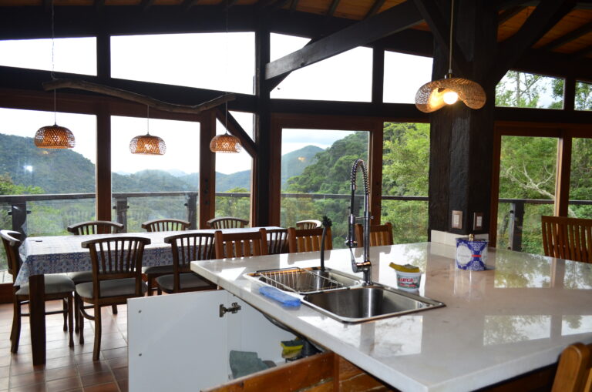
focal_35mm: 27
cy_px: 196
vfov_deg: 47.8
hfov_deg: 67.5
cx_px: 296
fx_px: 443
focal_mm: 18
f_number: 3.5
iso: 500
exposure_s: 1/200
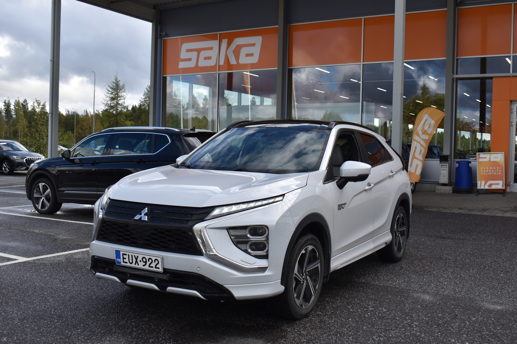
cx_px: 258
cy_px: 172
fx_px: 560
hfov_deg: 49.6
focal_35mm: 39
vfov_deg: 34.2
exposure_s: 1/500
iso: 200
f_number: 8
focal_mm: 26
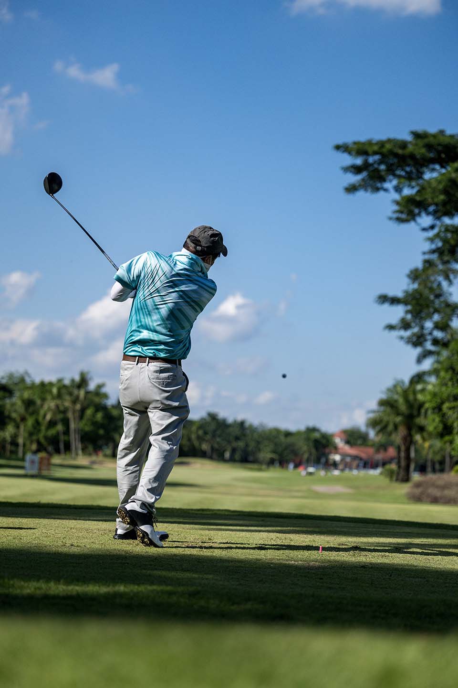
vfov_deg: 24.8
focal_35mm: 82
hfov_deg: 16.7
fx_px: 1565
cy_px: 344
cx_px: 229
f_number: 2.8
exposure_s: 1/12800
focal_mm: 82
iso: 220
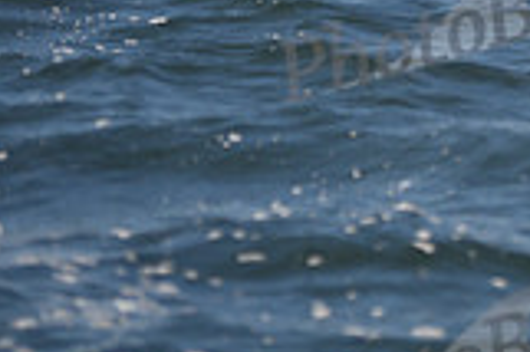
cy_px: -199
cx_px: 915
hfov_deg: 5.9
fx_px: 5030
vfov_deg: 4.0
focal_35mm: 342
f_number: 2.8
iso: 200
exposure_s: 1/1000
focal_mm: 95
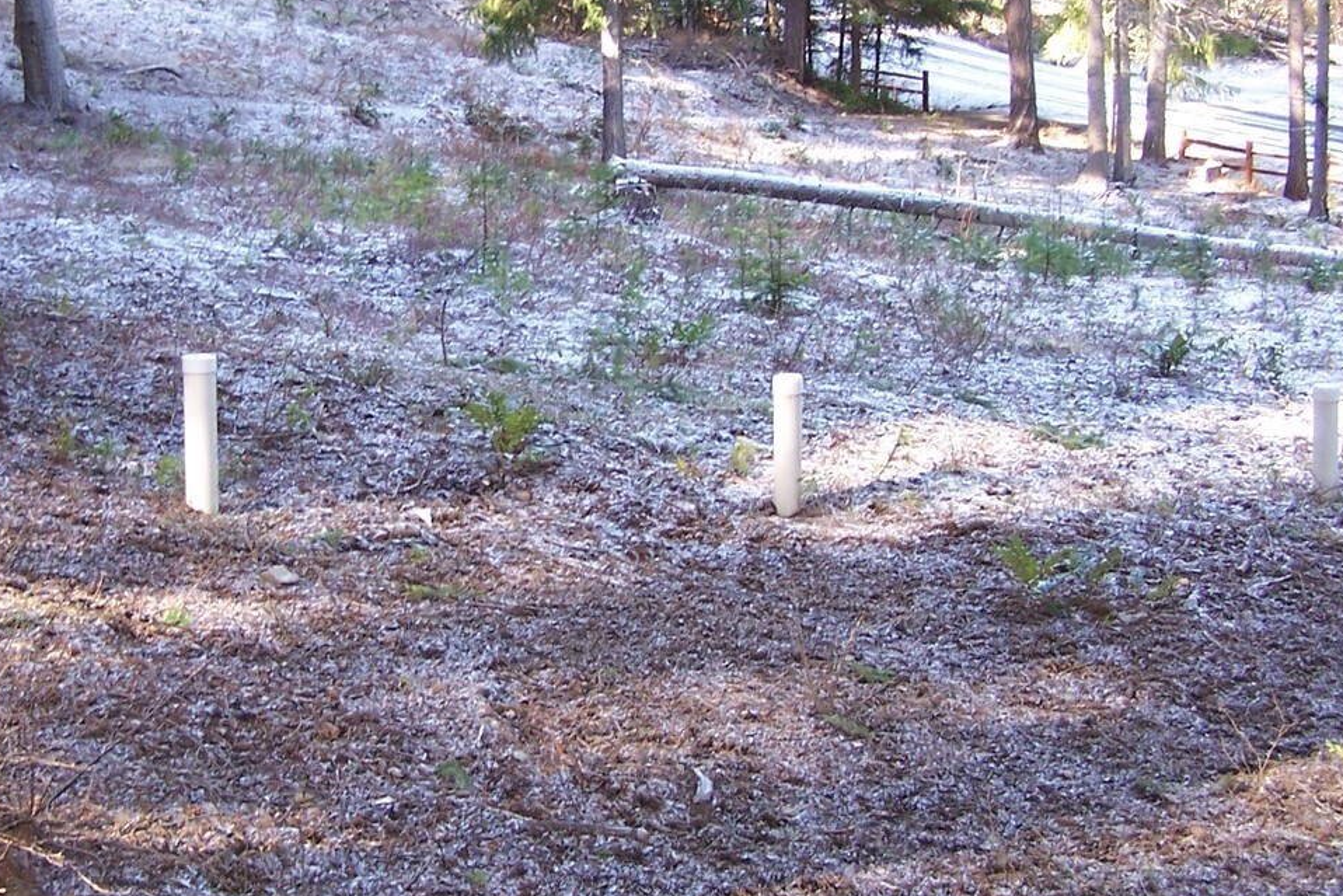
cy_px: 383
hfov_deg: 30.3
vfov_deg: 20.6
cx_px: 478
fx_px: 2462
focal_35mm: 66
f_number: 2.8
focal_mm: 6.3
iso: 140
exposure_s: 1/60
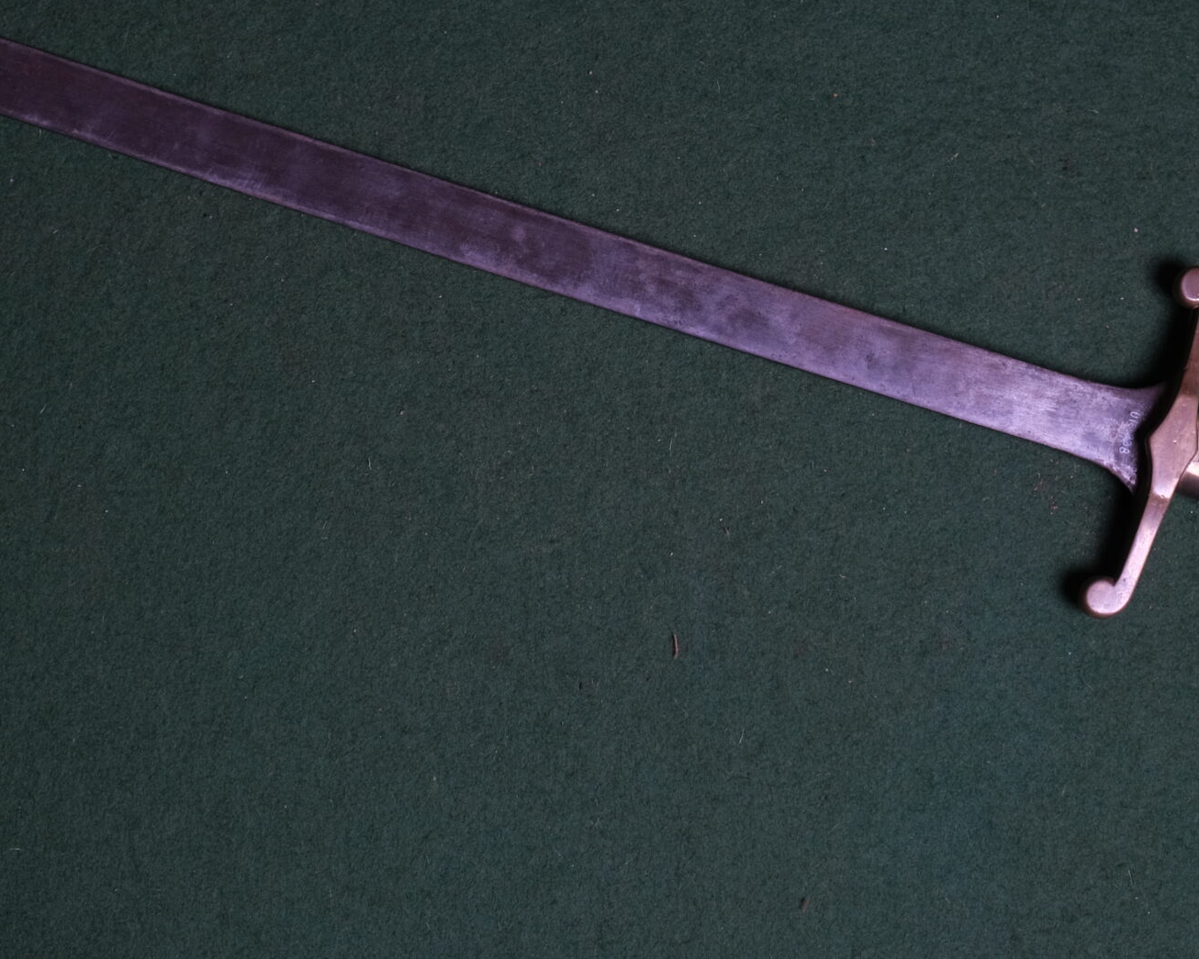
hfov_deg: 20.8
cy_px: 297
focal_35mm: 92
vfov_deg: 16.7
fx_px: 3265
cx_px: 586
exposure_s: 1/160
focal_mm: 33.2
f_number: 5.6
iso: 320
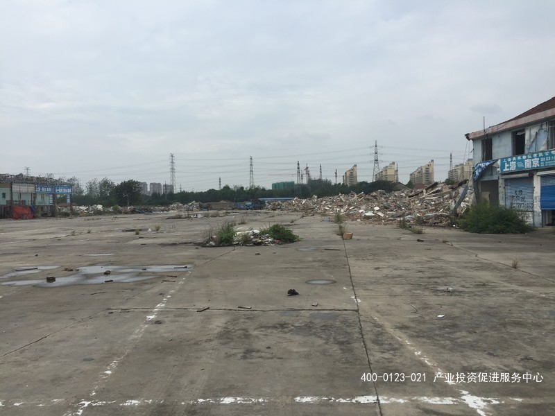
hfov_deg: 61.7
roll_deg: +0.9
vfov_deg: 48.2
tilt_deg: -0.9
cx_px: 278
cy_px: 208
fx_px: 465
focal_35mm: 29
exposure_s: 1/2475
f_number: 2.2
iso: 32
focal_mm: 4.15
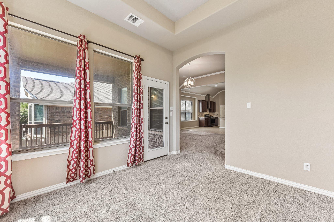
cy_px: 111
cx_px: 167
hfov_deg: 104.3
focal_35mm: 14
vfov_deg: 81.2
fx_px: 130
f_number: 8
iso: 140
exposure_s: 1/15
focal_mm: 14
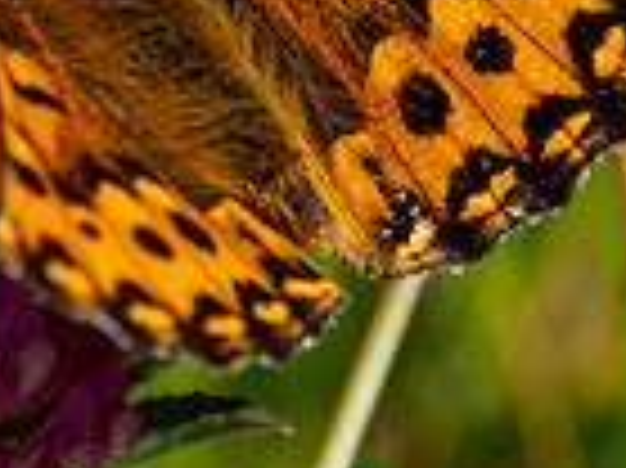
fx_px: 60999
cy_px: -329
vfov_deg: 0.4
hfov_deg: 0.6
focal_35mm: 3376
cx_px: 14
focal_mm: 300
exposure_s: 1/1600
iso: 200
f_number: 4
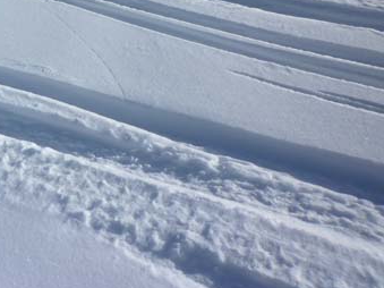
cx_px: -68
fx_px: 654
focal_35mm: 59
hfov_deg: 28.7
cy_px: -37
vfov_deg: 23.2
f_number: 5
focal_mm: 4.4
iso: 80
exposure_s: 1/800
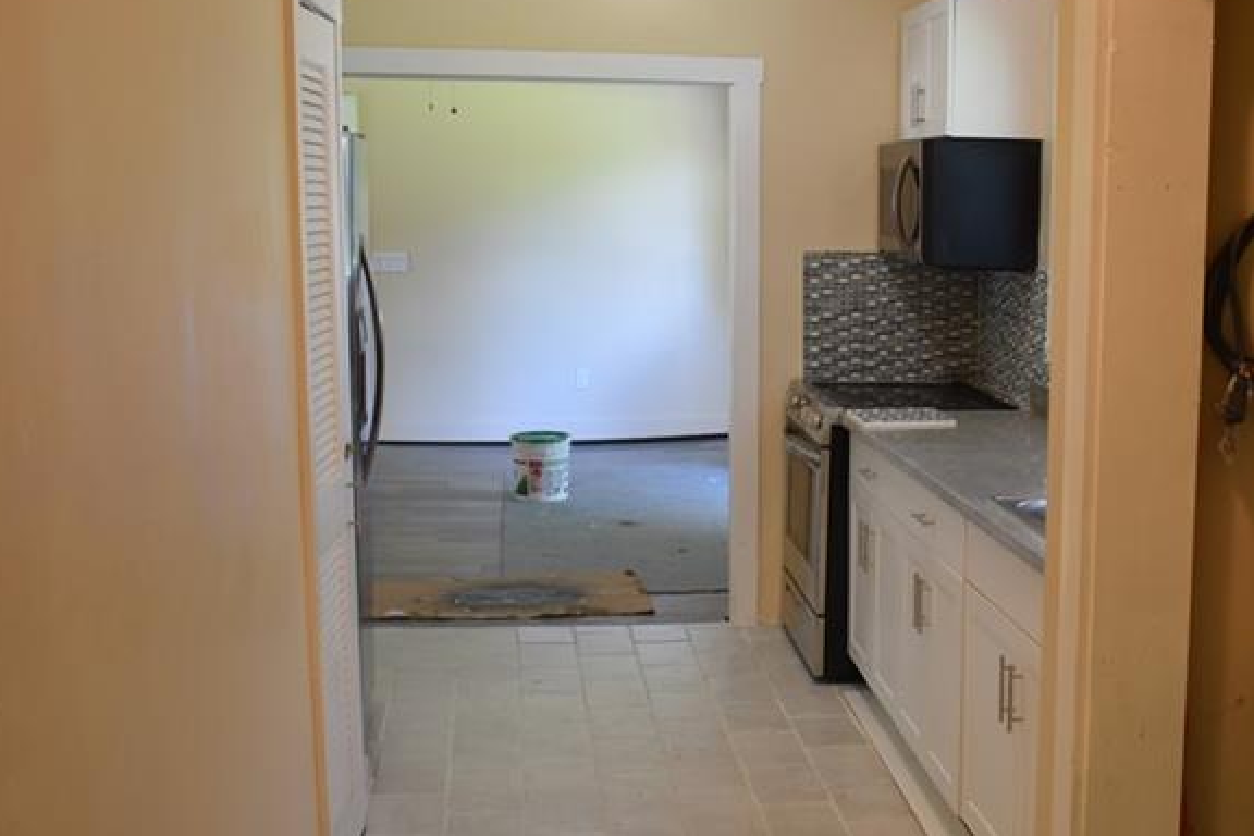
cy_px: 501
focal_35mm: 48
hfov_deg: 40.7
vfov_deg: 28.0
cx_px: 821
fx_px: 1672
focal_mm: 18
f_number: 4
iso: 720
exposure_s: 1/60
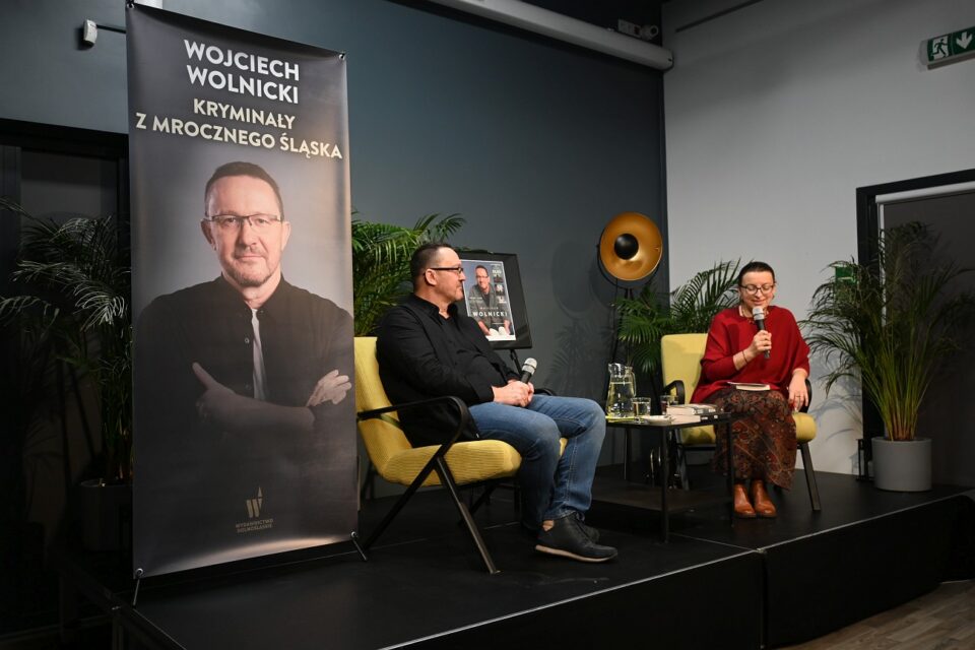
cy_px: 325
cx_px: 488
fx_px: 853
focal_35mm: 32
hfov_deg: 59.5
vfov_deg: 41.7
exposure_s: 1/30
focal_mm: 21
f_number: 4
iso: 640
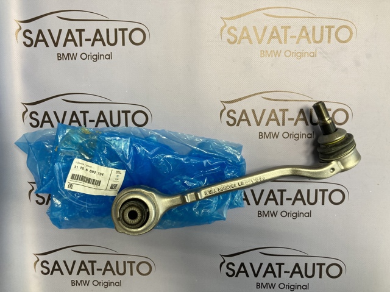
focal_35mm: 28
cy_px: 146
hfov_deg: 63.5
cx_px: 195
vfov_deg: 49.7
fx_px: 315
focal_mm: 3.99
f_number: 1.8
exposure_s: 1/60
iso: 100
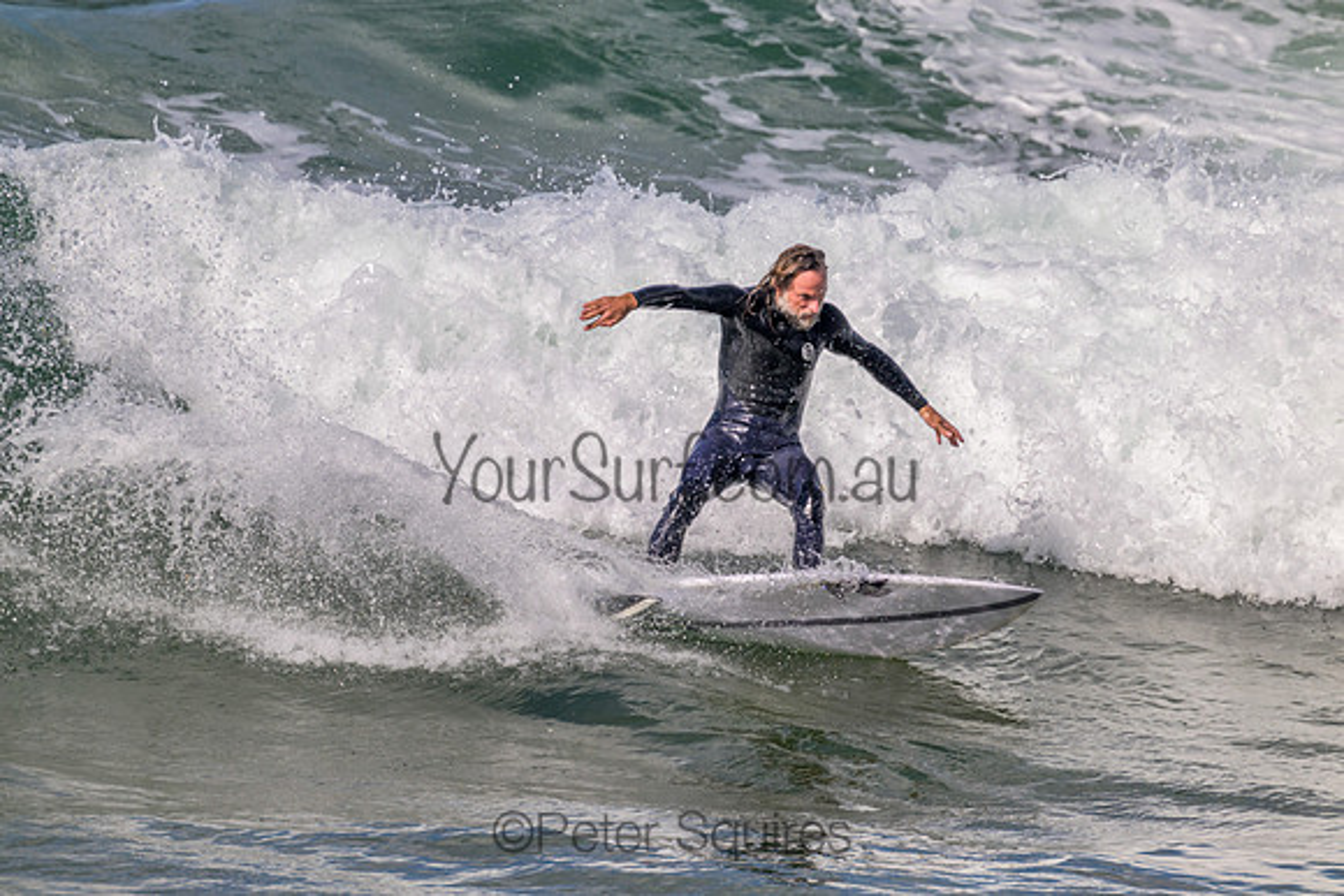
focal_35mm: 800
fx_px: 29872
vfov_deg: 1.7
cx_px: 672
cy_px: 448
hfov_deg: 2.6
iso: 800
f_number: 11
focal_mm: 800
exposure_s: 1/2000
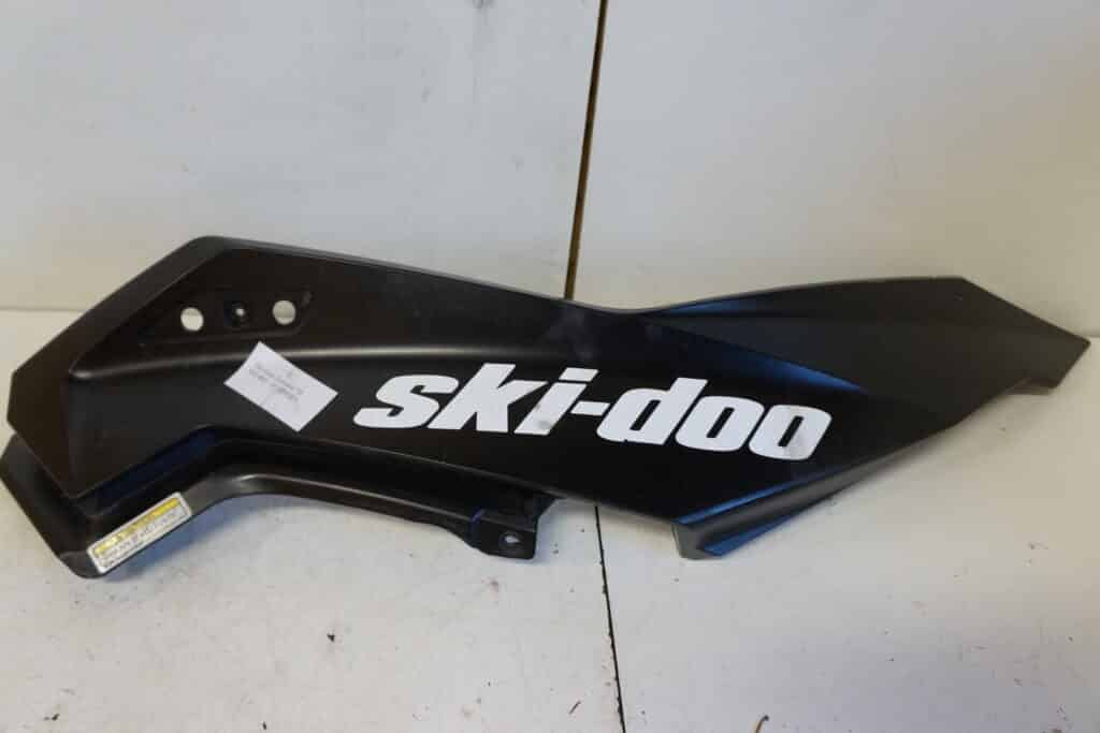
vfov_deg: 43.6
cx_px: 550
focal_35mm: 30
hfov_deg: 61.9
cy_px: 366
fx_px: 917
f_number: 4
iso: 1000
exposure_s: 1/60
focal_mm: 20
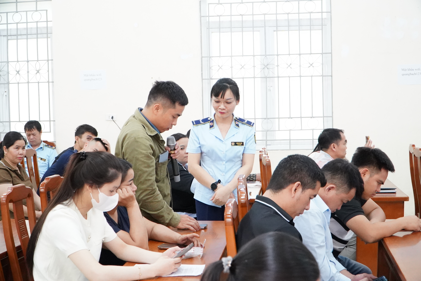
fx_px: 608
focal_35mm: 52
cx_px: 210
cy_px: 140
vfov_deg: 26.0
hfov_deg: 38.2
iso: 12800
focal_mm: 35
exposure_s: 1/250
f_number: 5.6
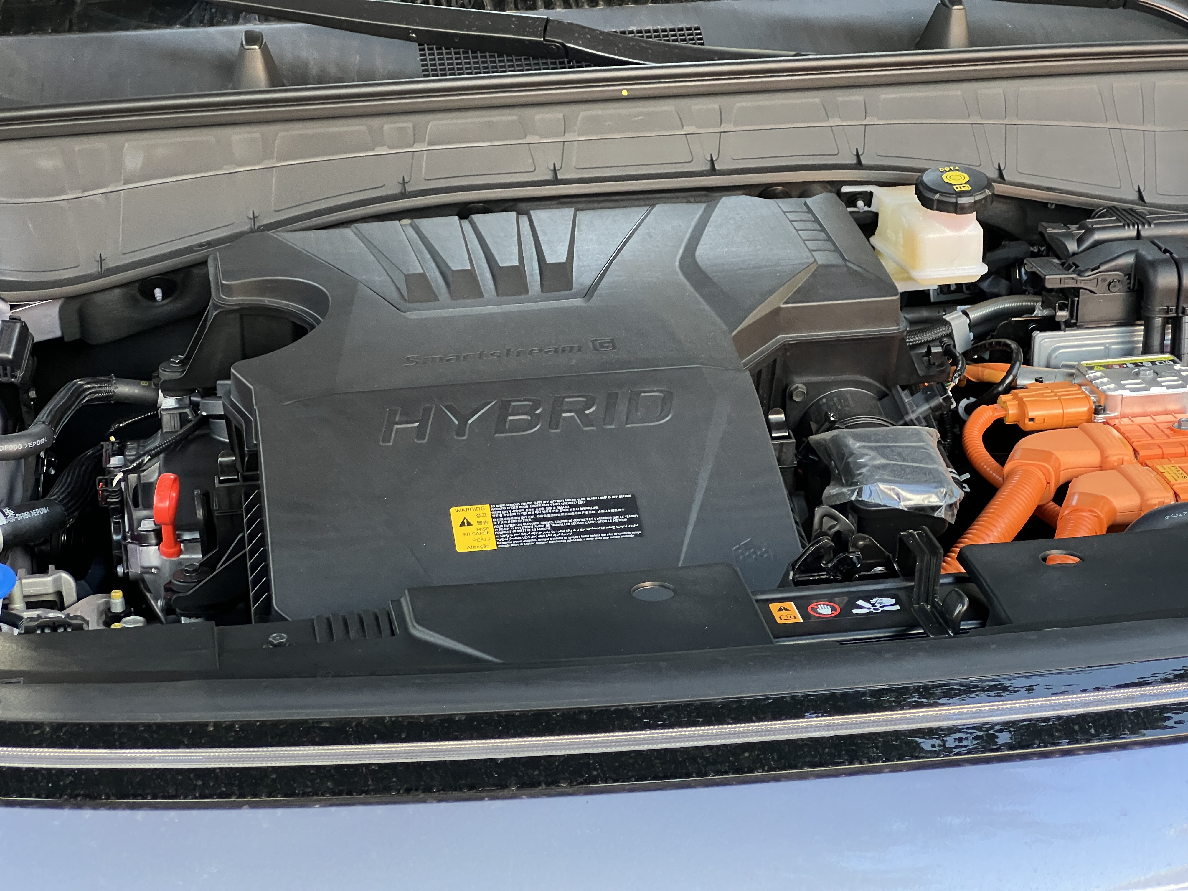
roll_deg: -0.5
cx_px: 594
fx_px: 2643
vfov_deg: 19.1
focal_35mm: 77
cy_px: 446
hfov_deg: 25.3
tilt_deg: -20.1
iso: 200
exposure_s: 1/60
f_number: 2.8
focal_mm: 9
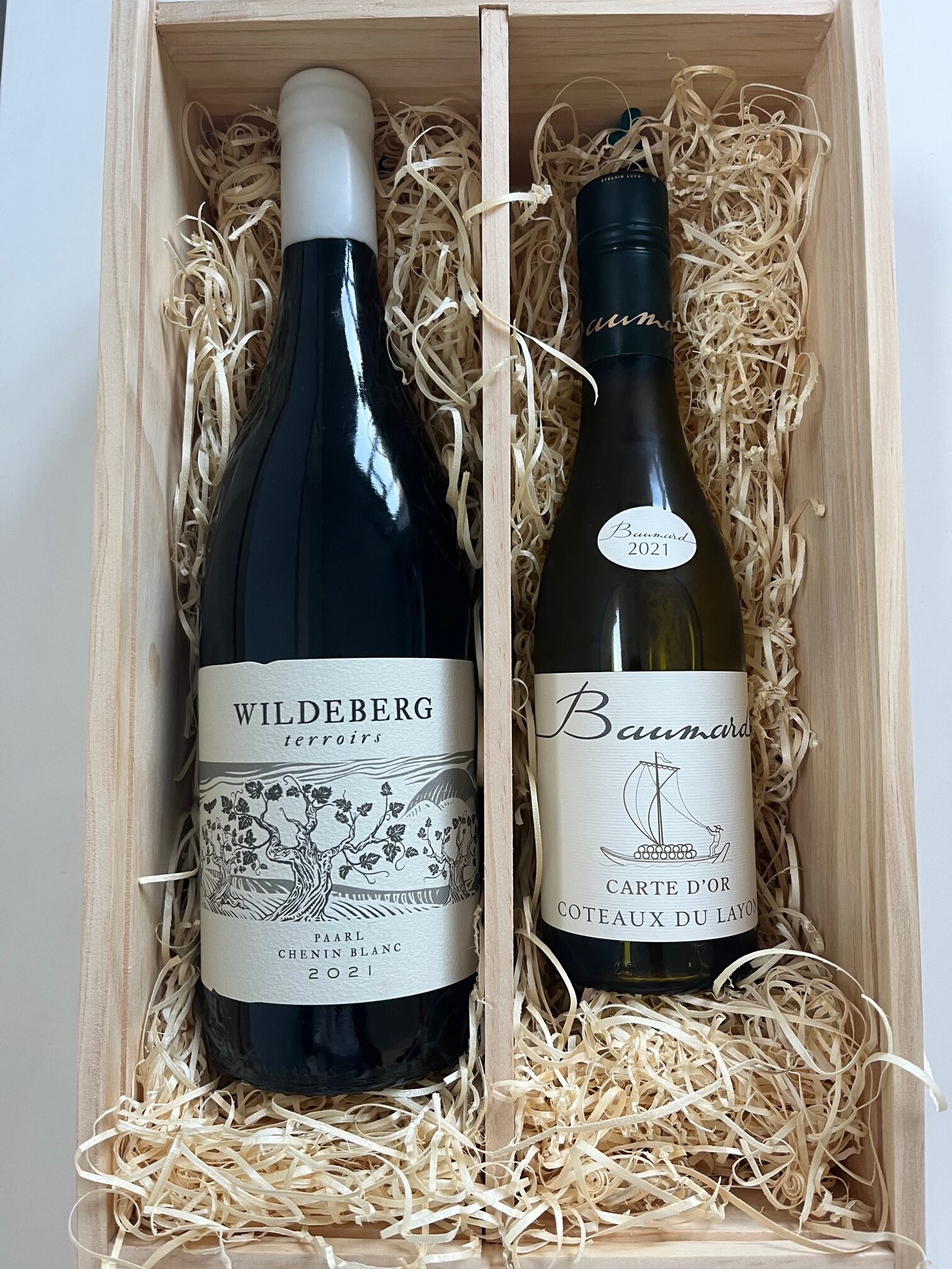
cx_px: 476
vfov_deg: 67.3
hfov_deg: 53.1
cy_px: 634
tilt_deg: -85.6
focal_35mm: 26
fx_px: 953
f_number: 1.6
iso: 125
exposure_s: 1/89
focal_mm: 5.1
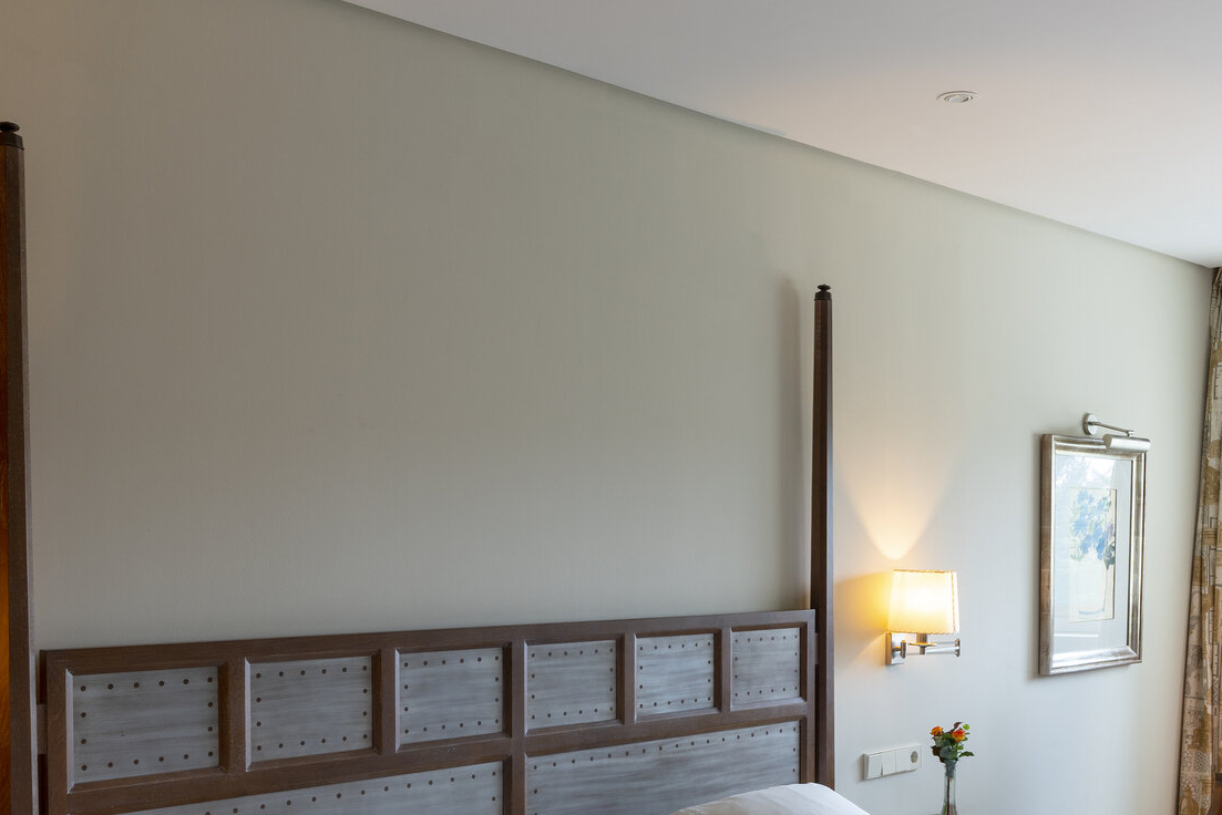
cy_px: 616
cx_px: 705
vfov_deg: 33.2
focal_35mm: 39
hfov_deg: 49.0
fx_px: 1337
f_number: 9
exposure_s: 2
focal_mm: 21.2
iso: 100
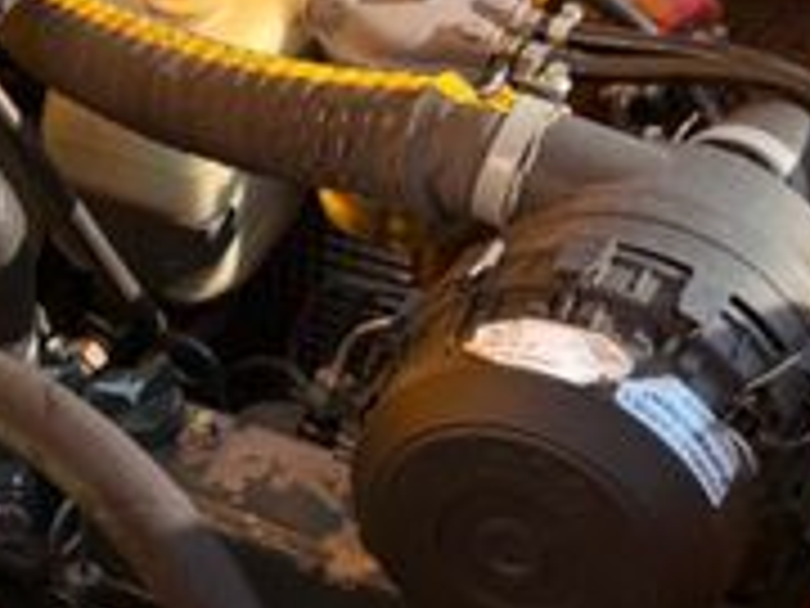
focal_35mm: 80
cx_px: 63
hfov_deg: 23.7
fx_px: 1872
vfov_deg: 18.4
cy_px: 414
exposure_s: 1/2232
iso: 80
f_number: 1.78
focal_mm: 6.76
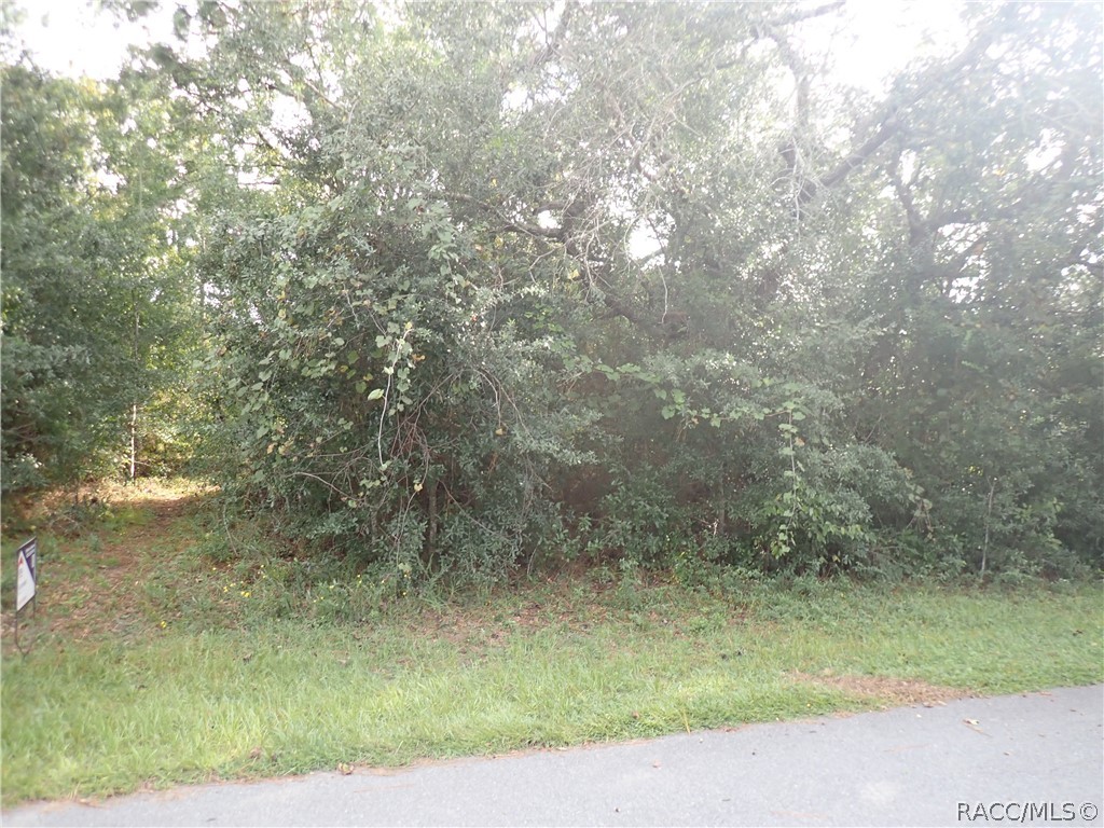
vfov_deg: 54.9
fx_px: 797
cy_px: 414
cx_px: 552
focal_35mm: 25
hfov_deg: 69.4
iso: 100
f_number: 2
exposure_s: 1/160
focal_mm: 4.5
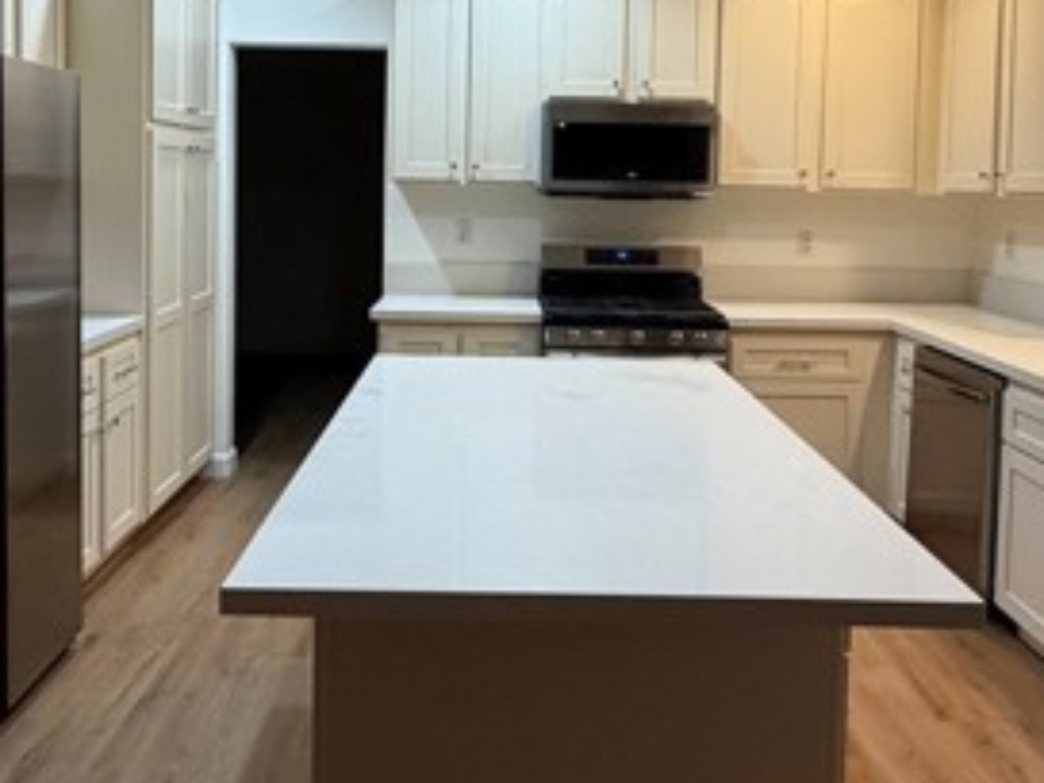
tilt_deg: -2.9
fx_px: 995
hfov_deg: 55.3
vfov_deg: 42.0
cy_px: 223
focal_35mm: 33
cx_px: 510
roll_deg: -1.3
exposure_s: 1/60
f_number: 2.2
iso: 320
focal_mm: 2.22
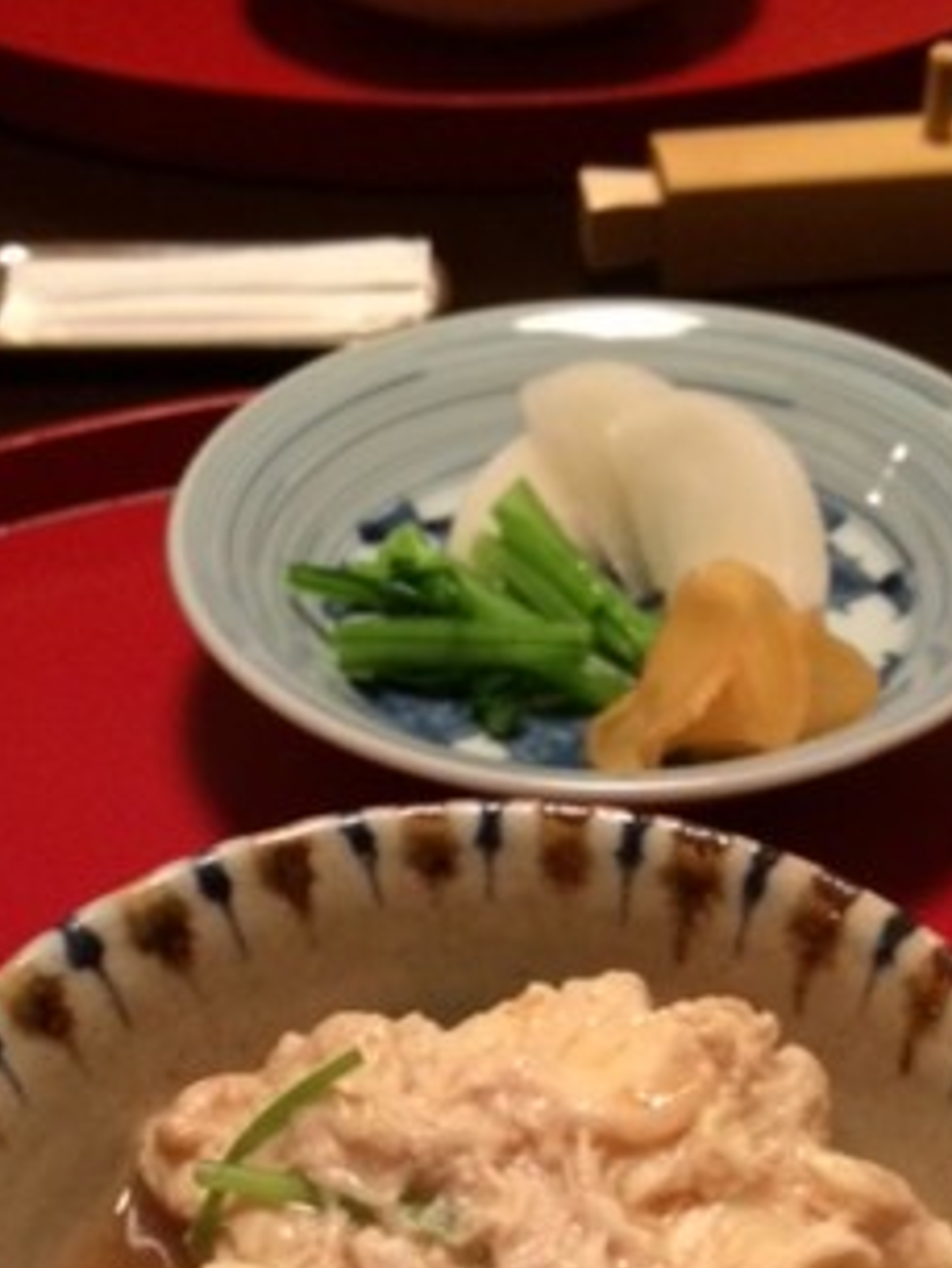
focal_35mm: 57
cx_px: 549
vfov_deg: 31.7
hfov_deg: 25.6
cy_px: 1210
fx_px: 2089
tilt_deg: -48.3
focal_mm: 4.15
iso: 320
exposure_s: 1/24
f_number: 2.2
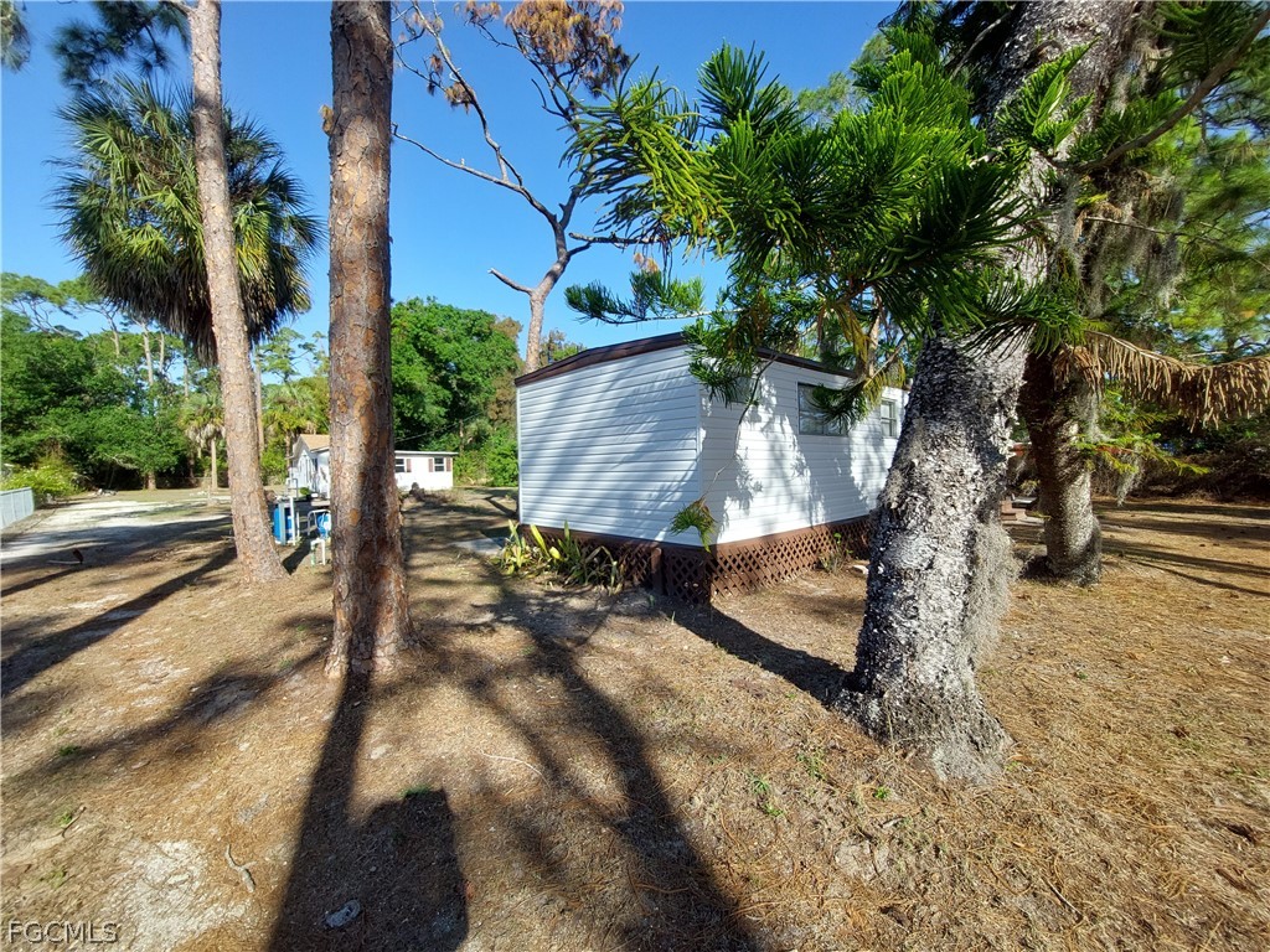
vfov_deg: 89.9
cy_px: 476
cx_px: 635
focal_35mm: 13
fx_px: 477
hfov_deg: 106.2
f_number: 2.2
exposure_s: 1/817
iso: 50
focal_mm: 1.74
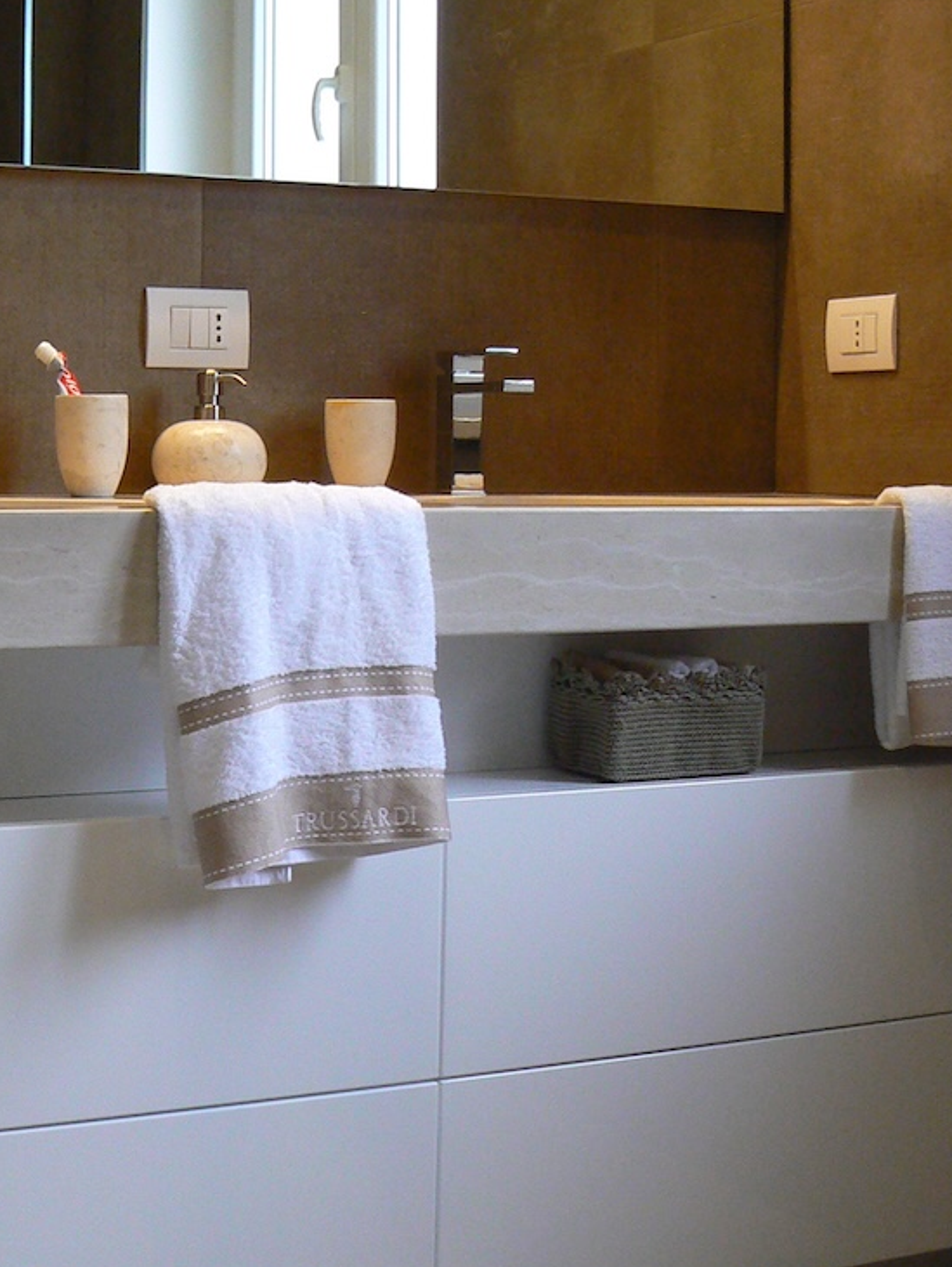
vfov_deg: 30.6
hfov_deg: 23.1
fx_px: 2308
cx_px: 243
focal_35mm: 63
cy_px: 485
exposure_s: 1/30
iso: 200
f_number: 2.8
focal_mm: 6
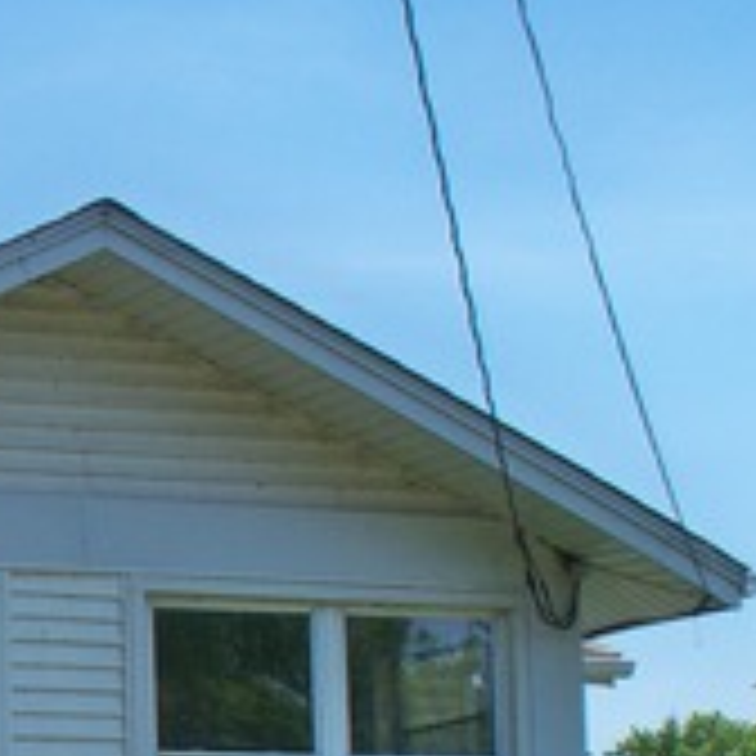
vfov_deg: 14.4
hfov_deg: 13.8
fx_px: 2916
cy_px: 824
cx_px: -428
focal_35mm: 118
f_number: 4.8
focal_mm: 7.54
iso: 80
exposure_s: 1/400
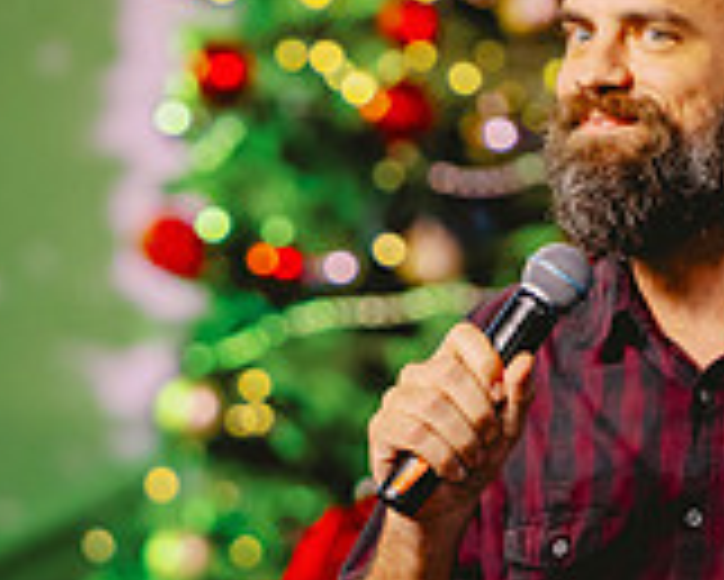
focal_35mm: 677
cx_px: 297
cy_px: 452
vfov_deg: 2.3
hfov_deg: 2.9
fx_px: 14515
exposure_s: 1/250
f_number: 2.8
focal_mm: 200
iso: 1250
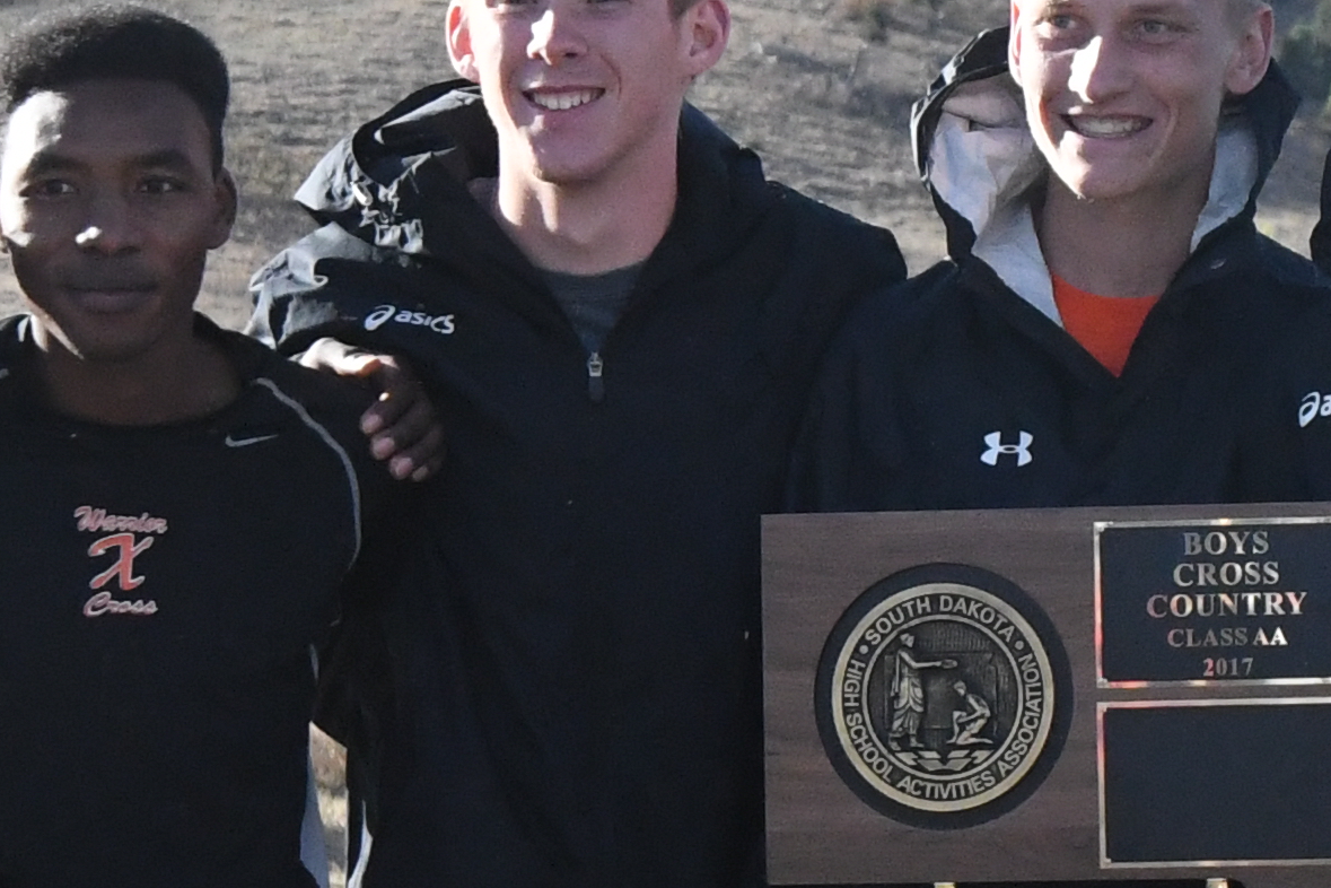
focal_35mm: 340
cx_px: 990
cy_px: 329
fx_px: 12570
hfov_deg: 6.1
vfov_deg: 4.0
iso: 2500
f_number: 8
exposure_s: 1/2500
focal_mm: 48
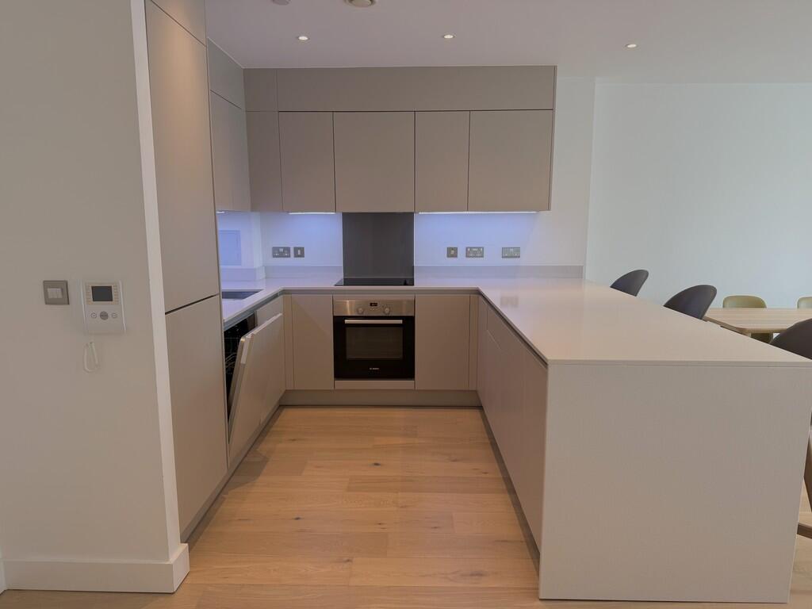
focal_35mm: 24
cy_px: 304
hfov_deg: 71.6
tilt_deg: -8.6
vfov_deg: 56.8
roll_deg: +0.2
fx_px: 563
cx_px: 406
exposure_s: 1/100
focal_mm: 6.76
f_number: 1.78
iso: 64
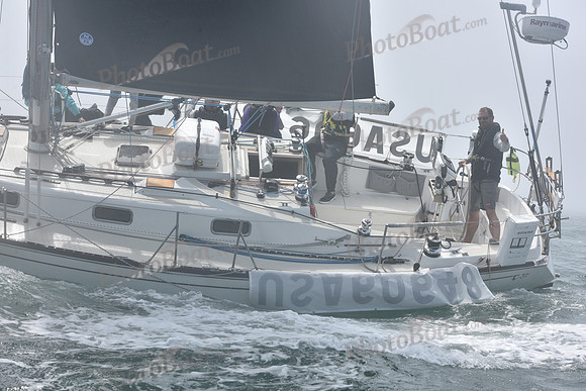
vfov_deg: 19.5
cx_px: 293
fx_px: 1140
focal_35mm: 70
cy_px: 196
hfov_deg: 28.8
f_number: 10
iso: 320
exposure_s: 1/800
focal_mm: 70
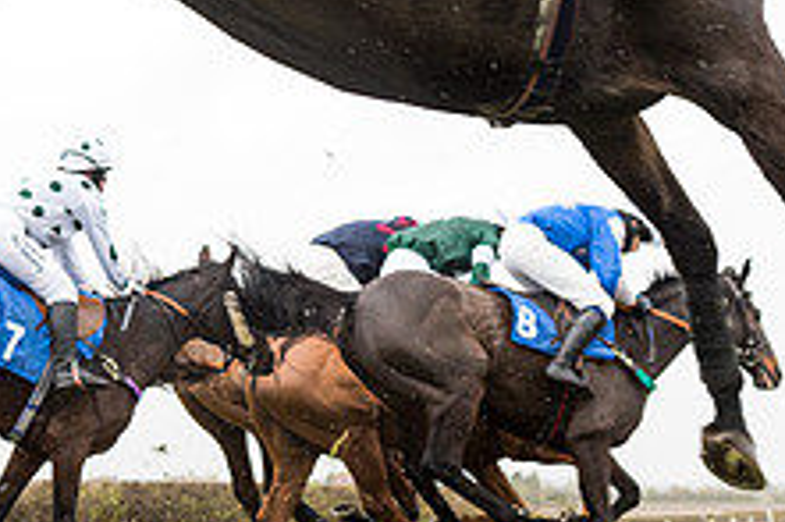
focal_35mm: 92
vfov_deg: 14.7
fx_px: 2005
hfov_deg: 21.5
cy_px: 43
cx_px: 18
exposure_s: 1/1000
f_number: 5
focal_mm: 35
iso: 2500
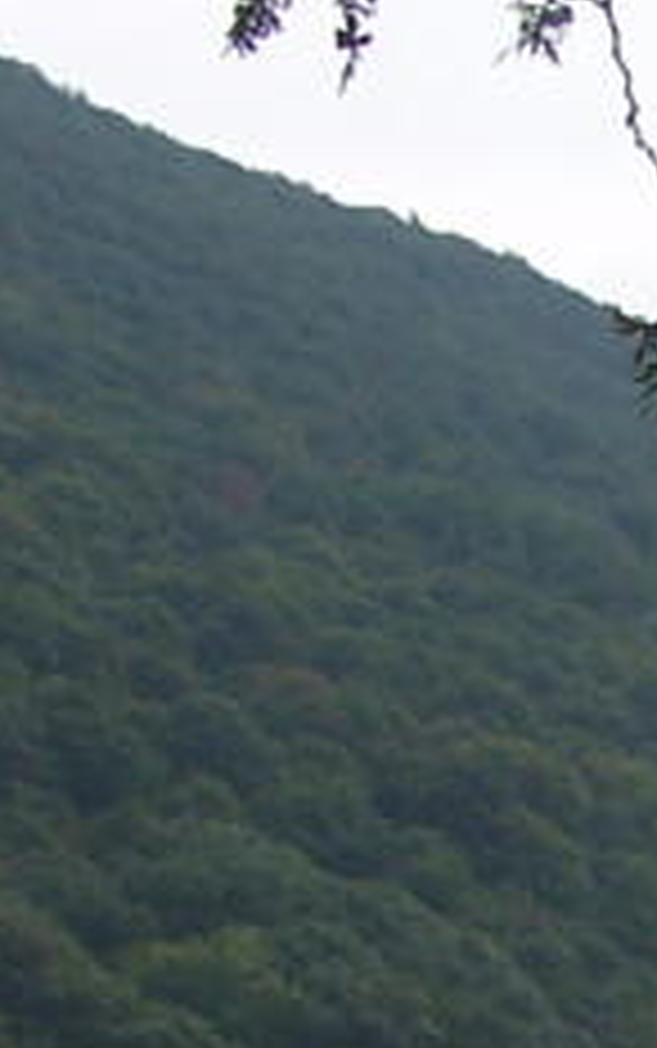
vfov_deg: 8.7
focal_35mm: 236
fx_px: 6749
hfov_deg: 5.4
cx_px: 1570
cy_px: 1550
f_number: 4
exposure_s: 1/1000
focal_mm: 6.3
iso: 80
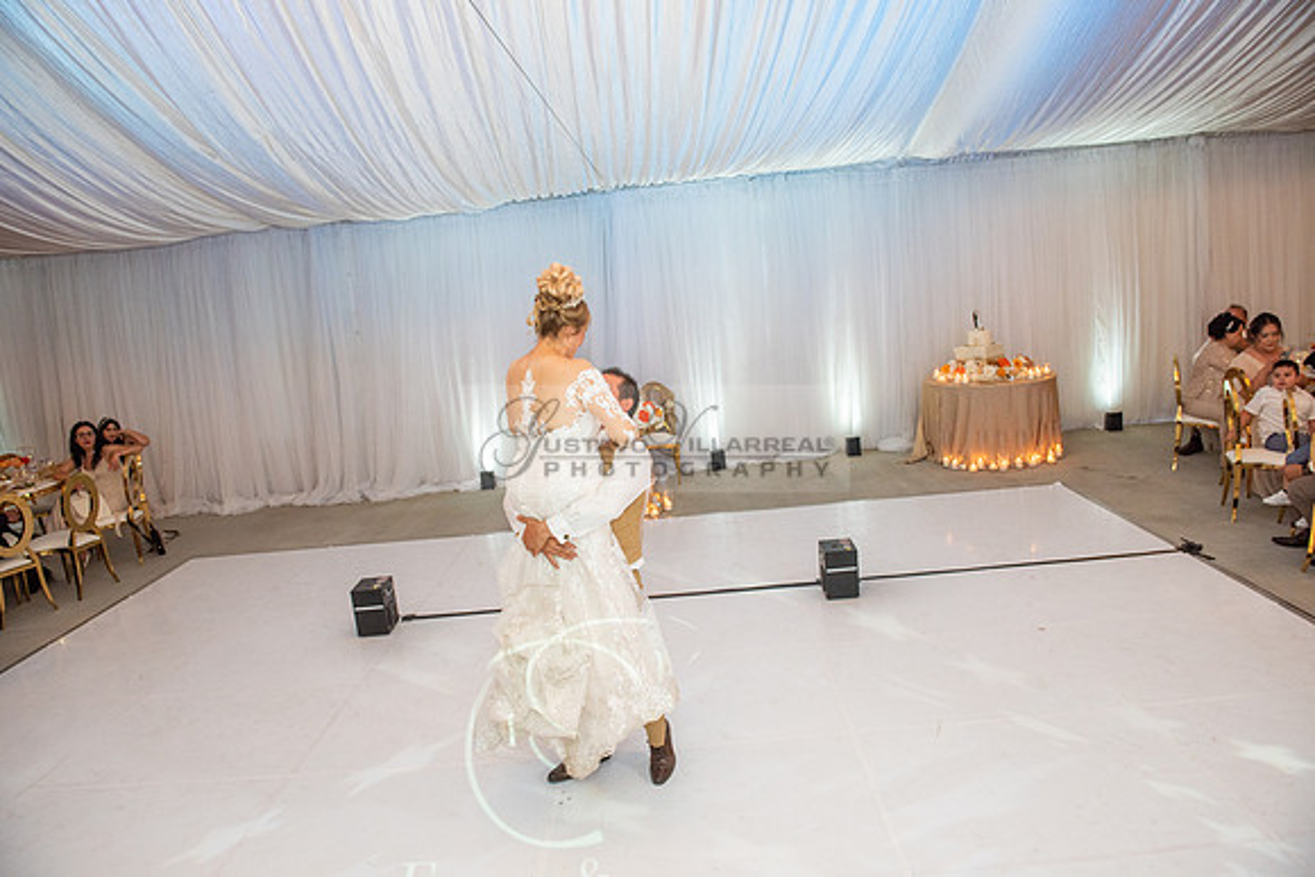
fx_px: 877
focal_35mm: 24
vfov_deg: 53.2
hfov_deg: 73.7
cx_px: 658
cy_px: 438
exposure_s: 1/160
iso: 1000
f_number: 4.5
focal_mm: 24
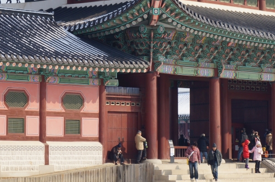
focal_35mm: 165
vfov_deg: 8.3
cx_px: 200
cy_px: 19
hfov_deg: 12.4
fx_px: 1259
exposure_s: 1/200
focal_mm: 55
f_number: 13
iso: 200
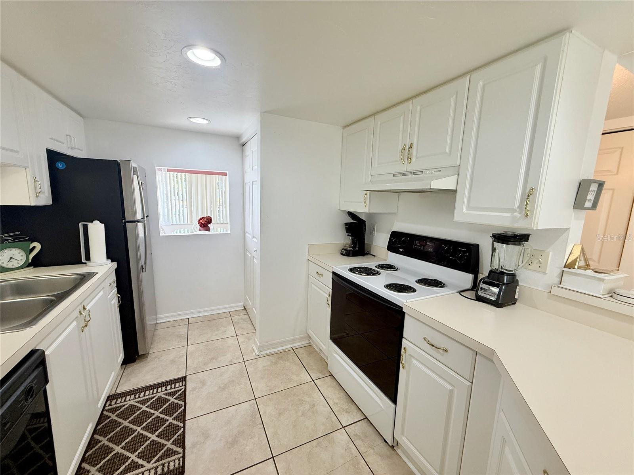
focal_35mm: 14
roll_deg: -1.3
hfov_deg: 102.1
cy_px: 238
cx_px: 317
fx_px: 256
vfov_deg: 85.7
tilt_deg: -8.9
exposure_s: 1/120
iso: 160
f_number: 2.2
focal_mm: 2.22
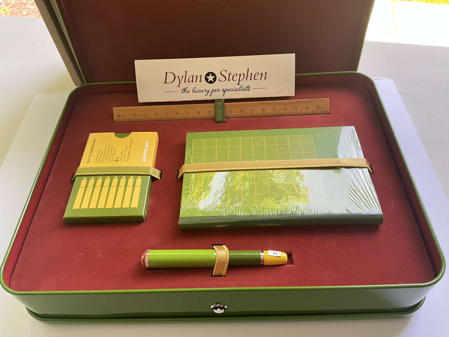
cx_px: 224
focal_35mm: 29
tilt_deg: -50.8
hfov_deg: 61.7
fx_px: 376
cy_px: 168
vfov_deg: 48.2
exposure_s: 1/122
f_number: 1.8
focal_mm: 3
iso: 64
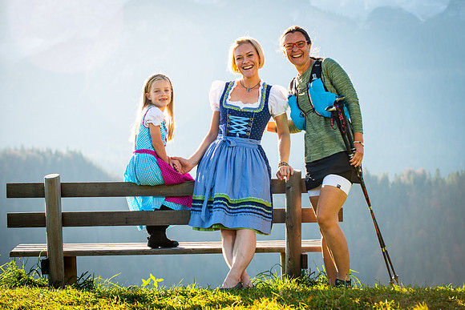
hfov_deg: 17.1
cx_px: 252
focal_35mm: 119
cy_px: 138
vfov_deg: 11.5
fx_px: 1542
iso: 100
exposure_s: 1/250
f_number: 6.3
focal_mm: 105
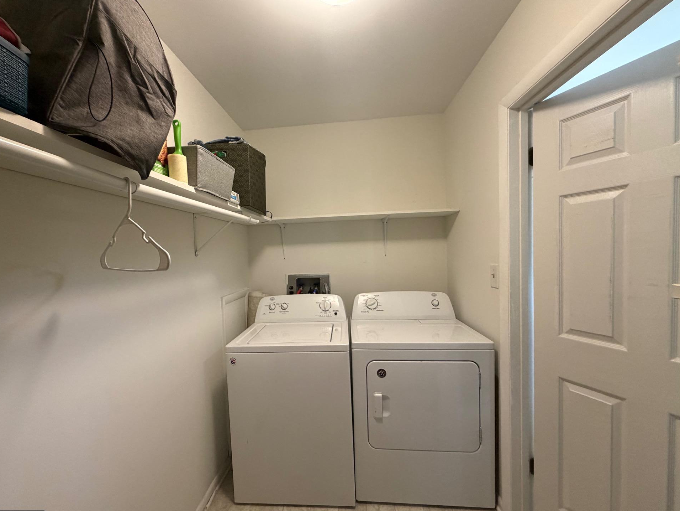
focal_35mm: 15
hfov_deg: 98.0
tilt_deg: -3.4
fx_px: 295
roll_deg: +2.5
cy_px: 266
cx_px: 320
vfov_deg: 81.7
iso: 320
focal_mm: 2.22
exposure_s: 1/60
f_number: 2.2
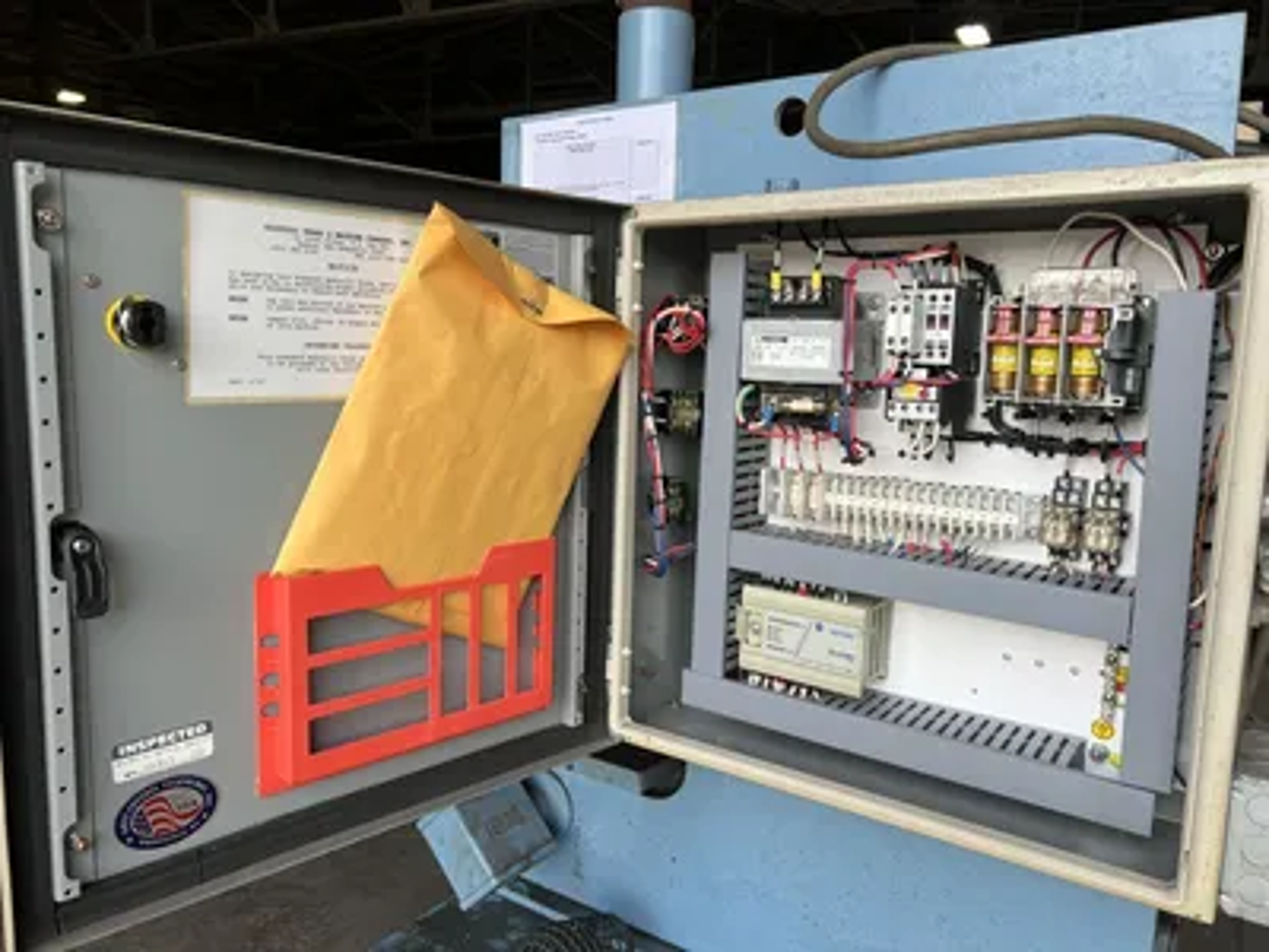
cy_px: 476
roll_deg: -2.1
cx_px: 634
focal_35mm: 26
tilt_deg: -9.1
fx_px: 953
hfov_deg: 67.3
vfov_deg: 53.1
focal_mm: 5.7
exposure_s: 1/153
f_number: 1.5
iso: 40
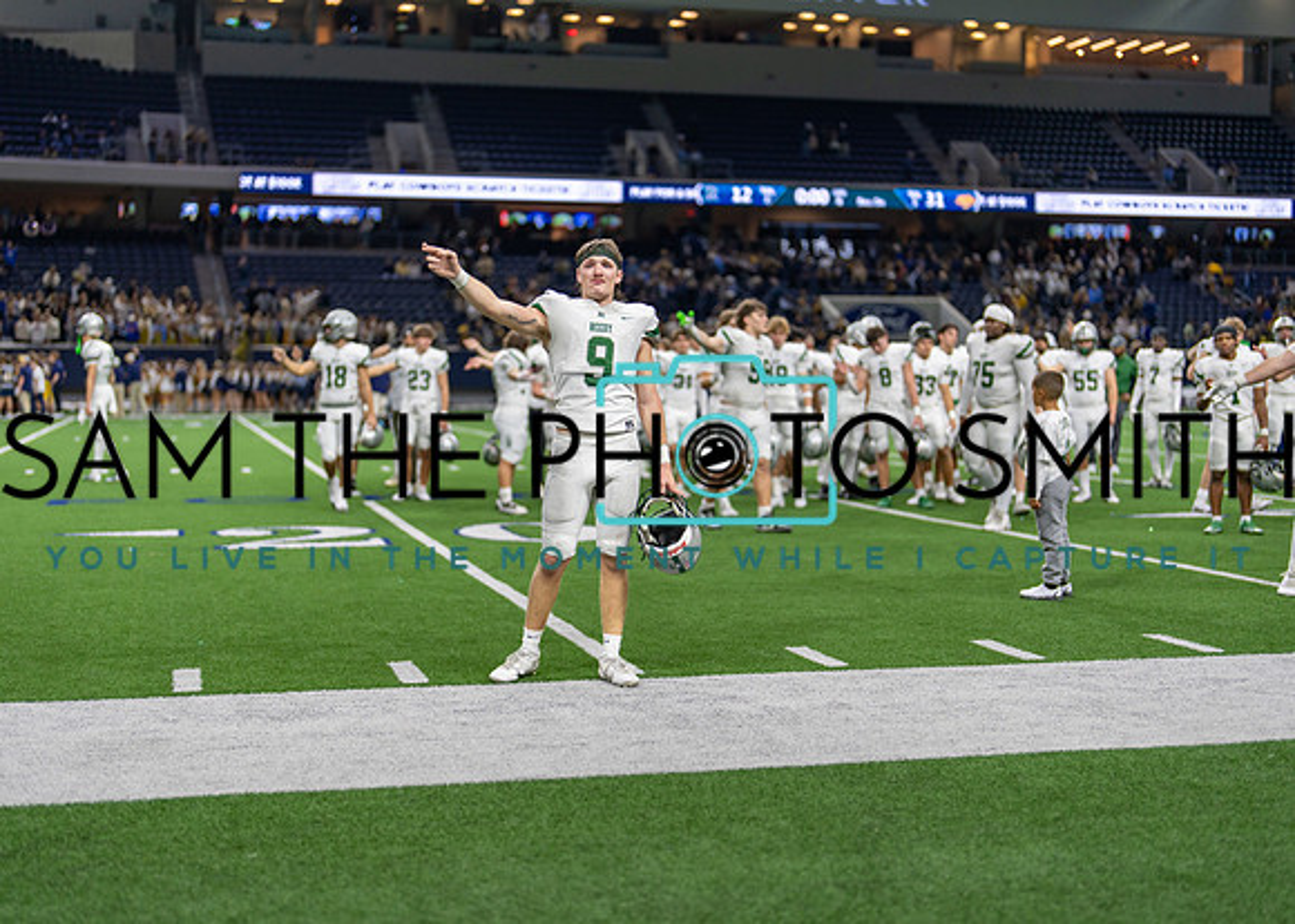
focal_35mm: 52
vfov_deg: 27.0
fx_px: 1926
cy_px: 462
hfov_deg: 37.2
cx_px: 648
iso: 200
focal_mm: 50
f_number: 1.2
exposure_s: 1/500
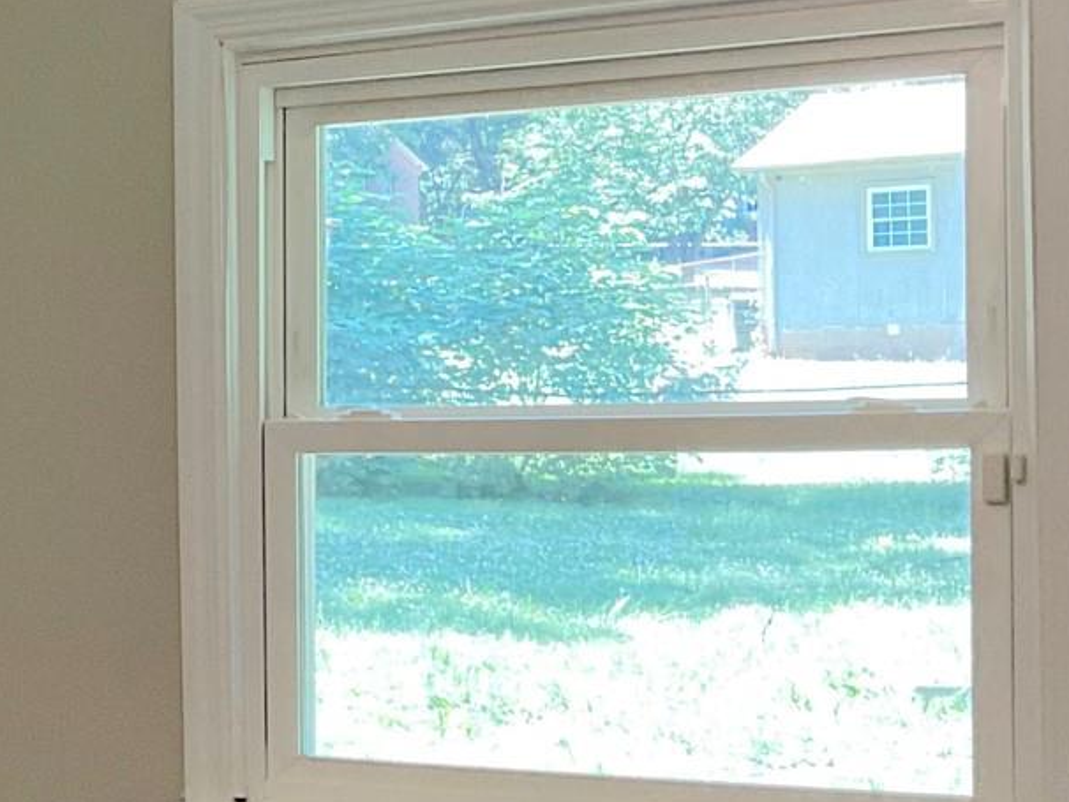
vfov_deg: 15.1
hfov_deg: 18.2
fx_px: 3028
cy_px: 444
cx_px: -457
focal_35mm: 98
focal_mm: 3
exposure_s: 1/60
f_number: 1.8
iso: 80
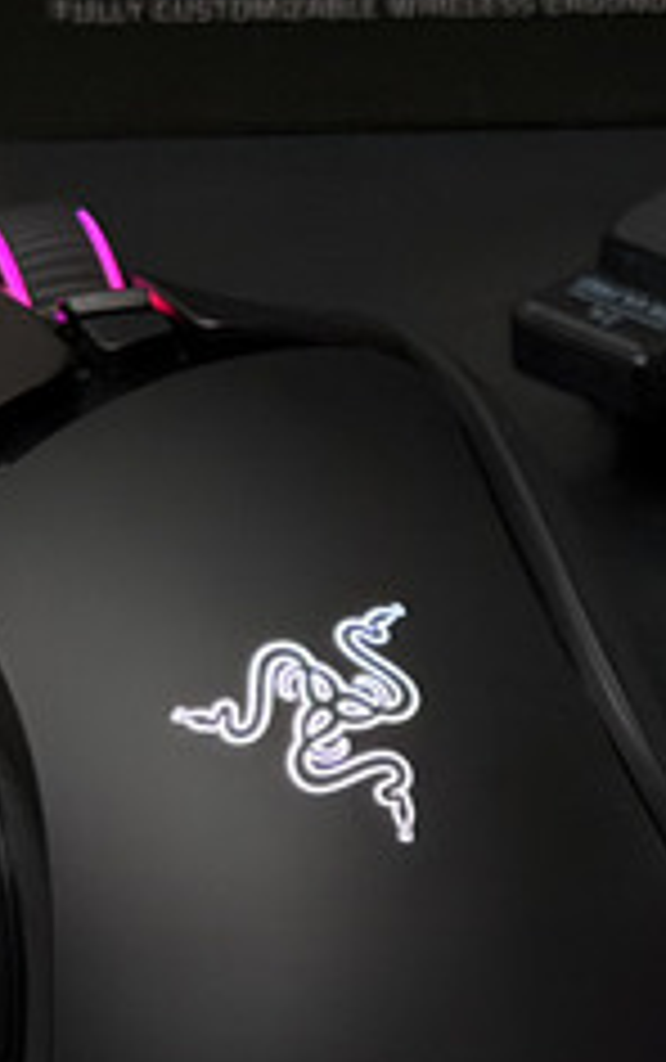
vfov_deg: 12.4
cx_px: 945
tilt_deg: -35.0
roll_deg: +1.3
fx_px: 4867
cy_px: 884
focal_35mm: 168
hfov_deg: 7.7
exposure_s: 1/120
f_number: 1.78
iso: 80
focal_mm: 6.76
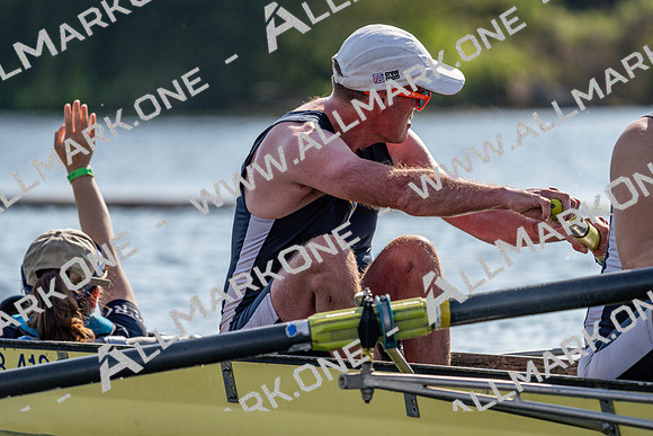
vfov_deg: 3.8
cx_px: 326
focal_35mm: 365
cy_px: 218
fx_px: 6622
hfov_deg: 5.6
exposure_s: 1/1600
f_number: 6.3
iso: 250
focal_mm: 365
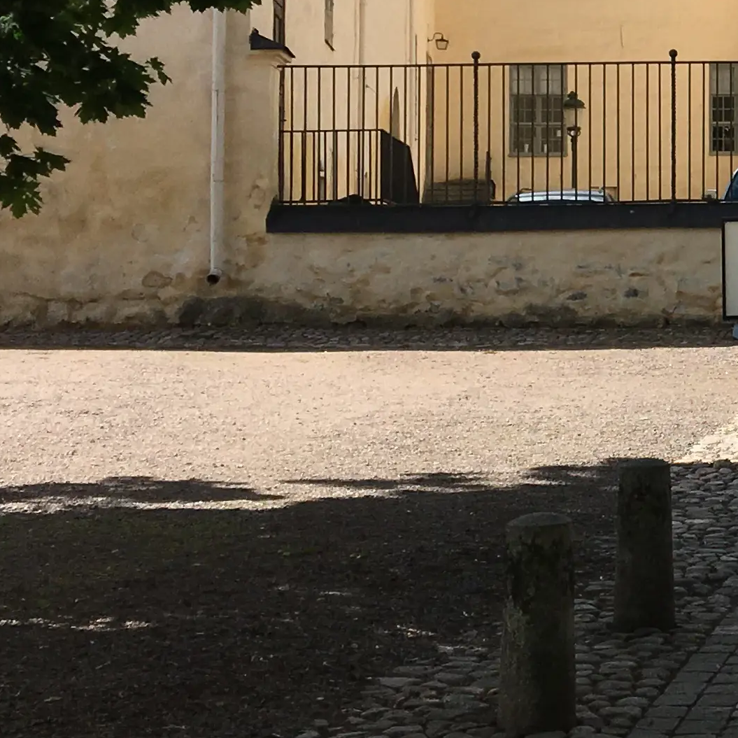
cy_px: 125
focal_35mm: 98
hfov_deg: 16.4
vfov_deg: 17.6
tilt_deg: +3.7
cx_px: 1060
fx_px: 2364
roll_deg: -0.2
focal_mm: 4.15
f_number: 2.2
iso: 25
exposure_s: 1/2262
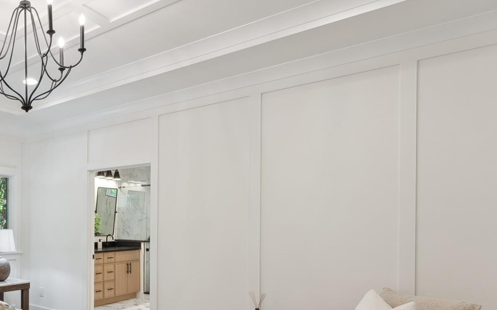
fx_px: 379
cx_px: 44
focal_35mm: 28
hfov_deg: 56.7
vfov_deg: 42.9
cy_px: 237
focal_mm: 14
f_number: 8
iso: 100
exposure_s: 1/5
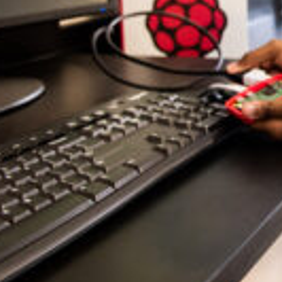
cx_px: 433
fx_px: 710
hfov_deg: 19.4
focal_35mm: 77
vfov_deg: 21.3
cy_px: -28
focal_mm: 24
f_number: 5
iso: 2000
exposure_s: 1/100
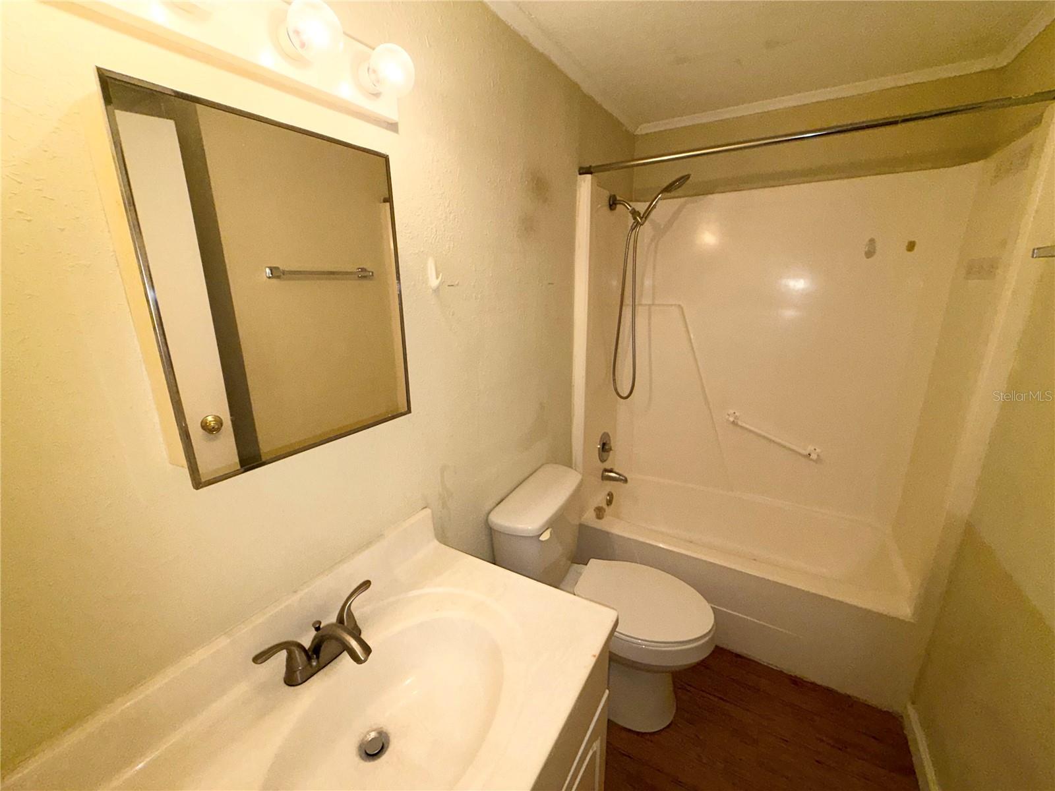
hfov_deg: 102.1
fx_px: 427
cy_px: 396
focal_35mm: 14
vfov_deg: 85.7
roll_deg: +1.2
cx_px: 528
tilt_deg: -14.6
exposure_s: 1/120
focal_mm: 2.22
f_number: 2.2
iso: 64
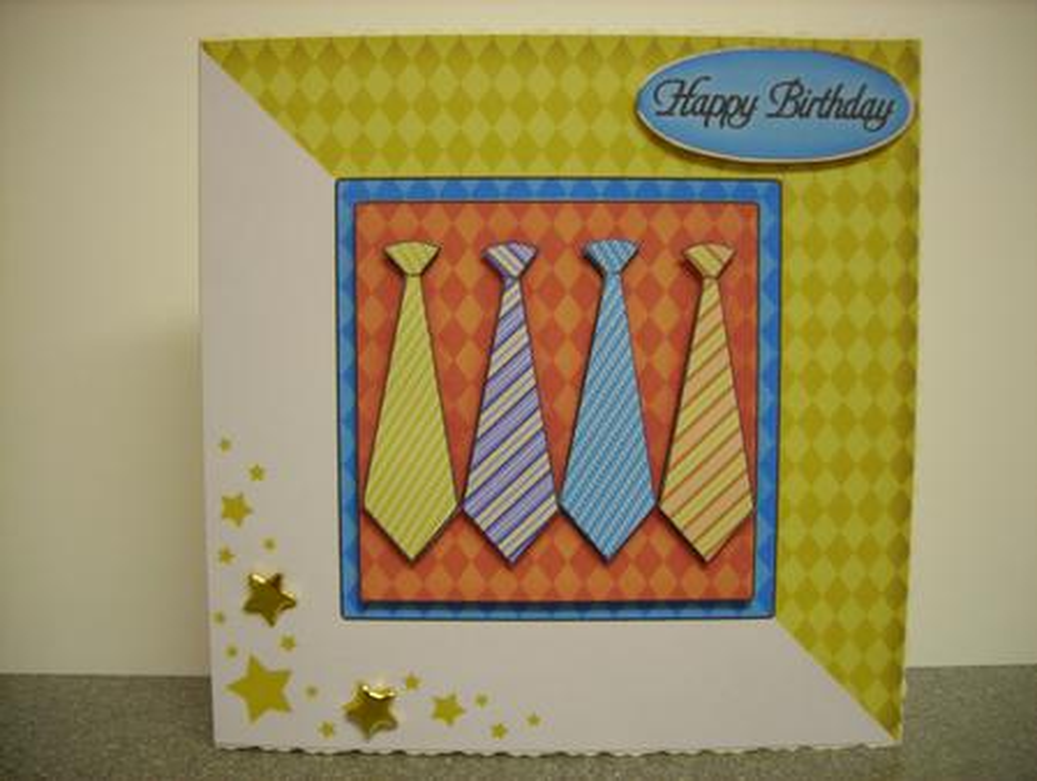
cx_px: 518
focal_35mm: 38
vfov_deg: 37.8
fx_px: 1140
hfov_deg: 48.9
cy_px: 390
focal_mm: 6.3
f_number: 3.2
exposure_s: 1/4
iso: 89
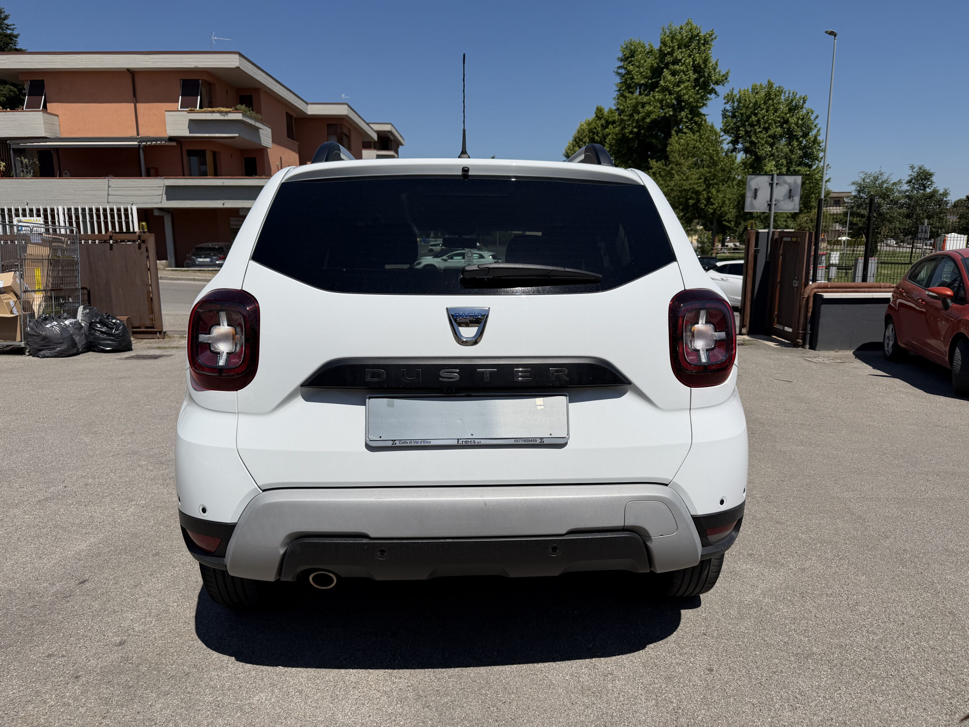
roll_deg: +0.4
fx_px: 672
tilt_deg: -10.9
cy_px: 364
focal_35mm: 24
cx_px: 484
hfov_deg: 71.6
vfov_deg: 56.8
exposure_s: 1/11905
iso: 80
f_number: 1.78
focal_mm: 6.76
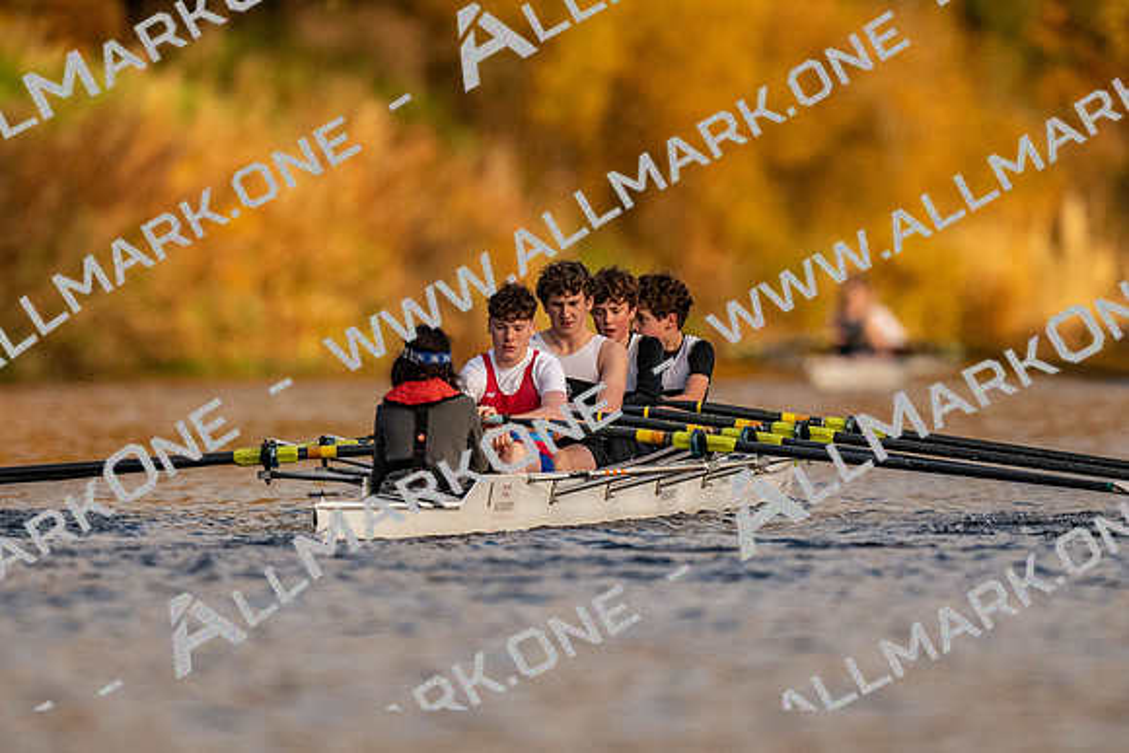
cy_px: 376
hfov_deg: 2.3
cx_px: 564
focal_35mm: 900
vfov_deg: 1.5
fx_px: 28245
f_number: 4
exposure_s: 1/2500
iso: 1800
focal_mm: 600
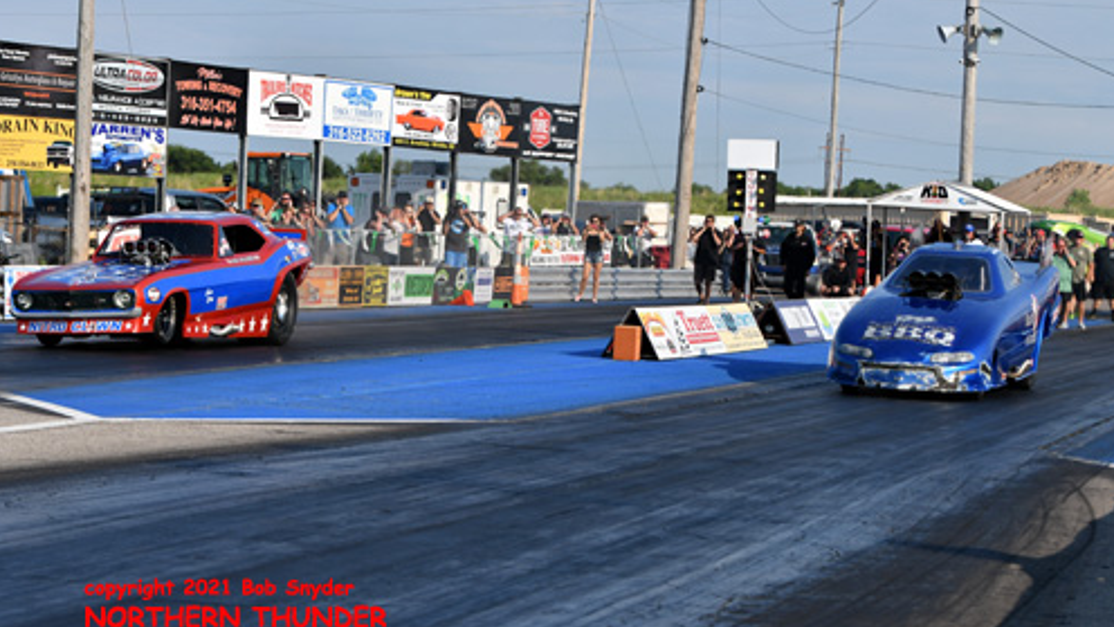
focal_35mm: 111
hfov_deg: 19.3
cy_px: 288
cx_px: 557
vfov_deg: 10.9
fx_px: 3279
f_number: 5.6
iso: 160
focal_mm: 70
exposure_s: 1/1250
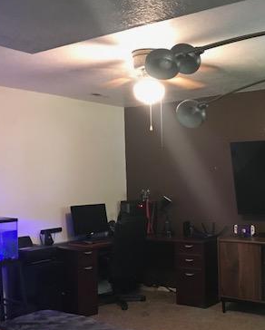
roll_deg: +0.6
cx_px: 180
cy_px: 209
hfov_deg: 31.2
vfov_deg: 38.5
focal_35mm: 48
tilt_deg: -3.2
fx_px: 470
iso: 100
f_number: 1.8
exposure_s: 1/5
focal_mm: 3.99
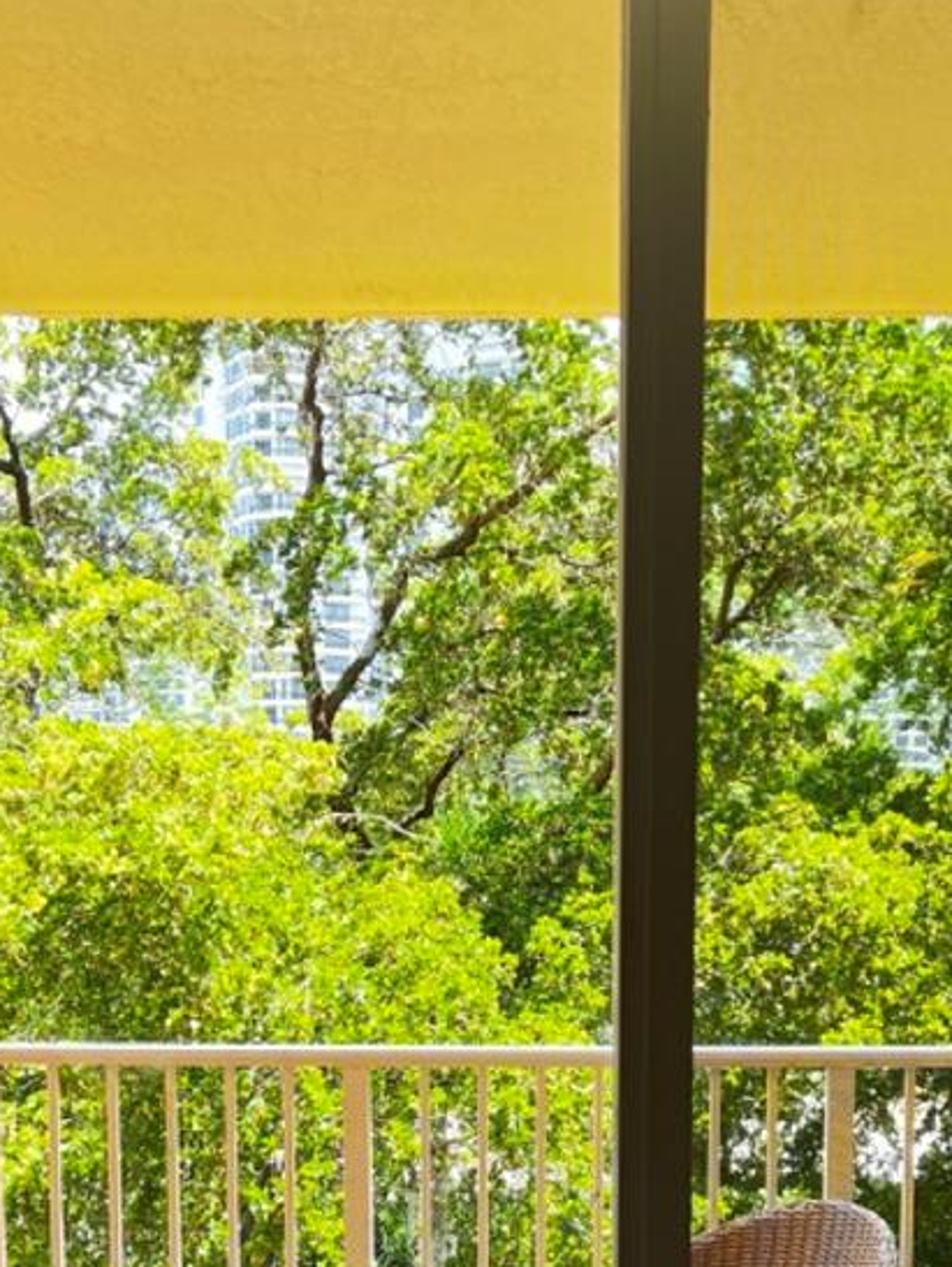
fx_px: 2088
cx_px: 549
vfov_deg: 32.4
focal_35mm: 57
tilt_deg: -7.8
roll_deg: -0.1
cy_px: 1089
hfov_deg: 25.7
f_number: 1.5
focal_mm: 5.7
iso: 50
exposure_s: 1/196
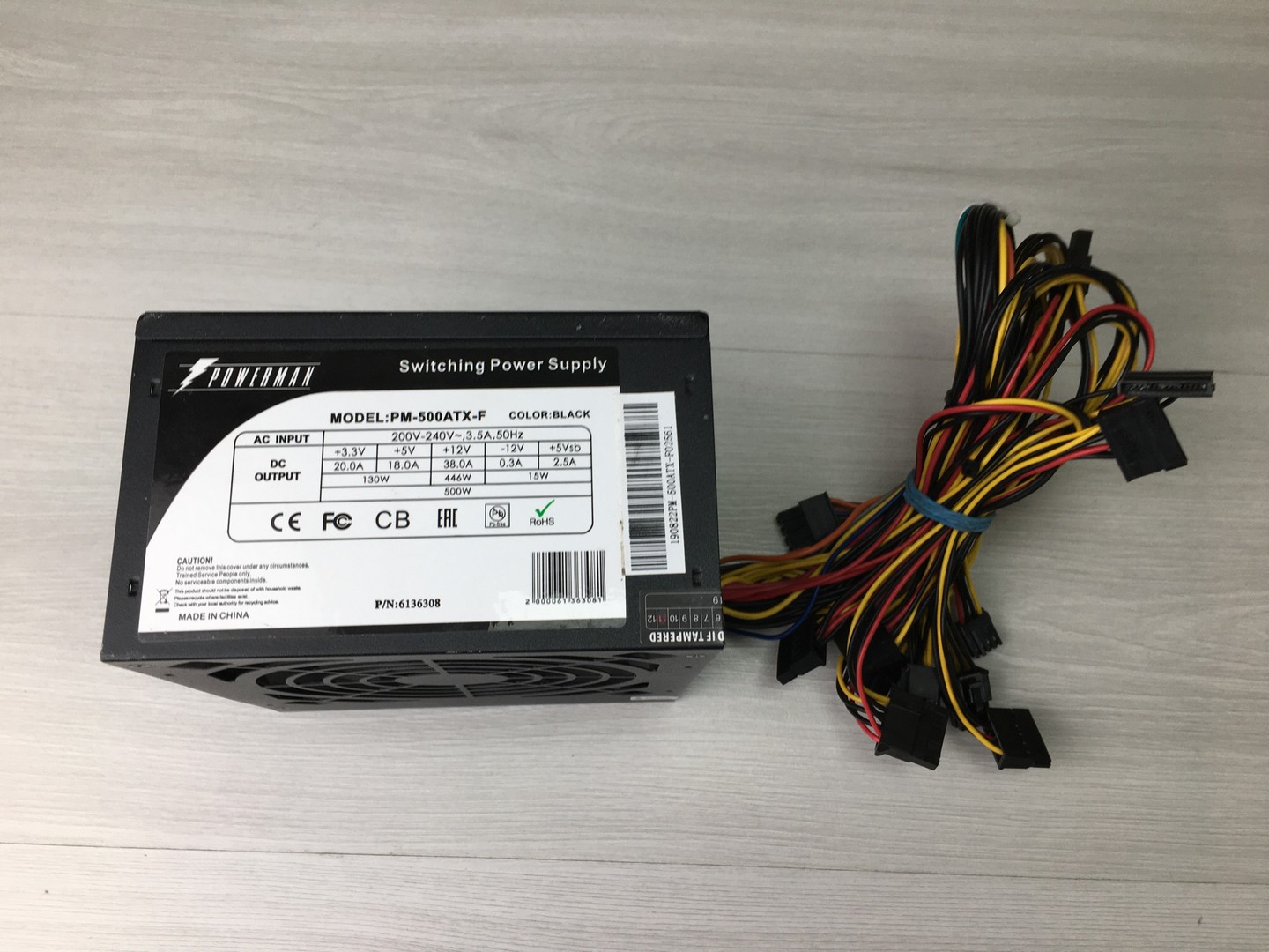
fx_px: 1063
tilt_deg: -73.3
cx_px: 634
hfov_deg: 61.7
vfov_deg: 48.2
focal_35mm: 29
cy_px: 476
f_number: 2.2
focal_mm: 4.15
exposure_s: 1/100
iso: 25
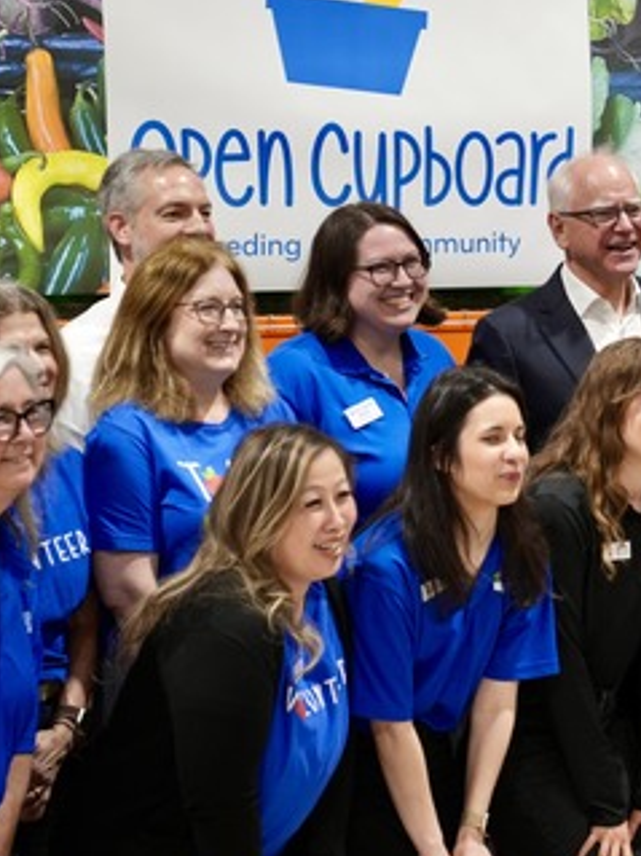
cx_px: 649
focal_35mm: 118
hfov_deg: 12.4
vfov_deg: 16.7
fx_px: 2915
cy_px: 407
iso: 1600
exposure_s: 1/200
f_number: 2.8
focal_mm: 70
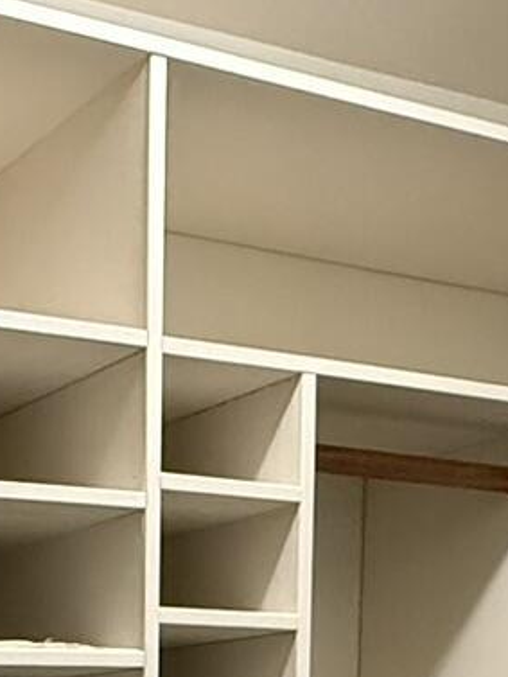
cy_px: 905
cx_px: -83
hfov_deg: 18.5
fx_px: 1486
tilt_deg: -5.9
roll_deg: +0.5
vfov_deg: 22.6
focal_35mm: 76
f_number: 2.2
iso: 640
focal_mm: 2.22
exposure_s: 1/60
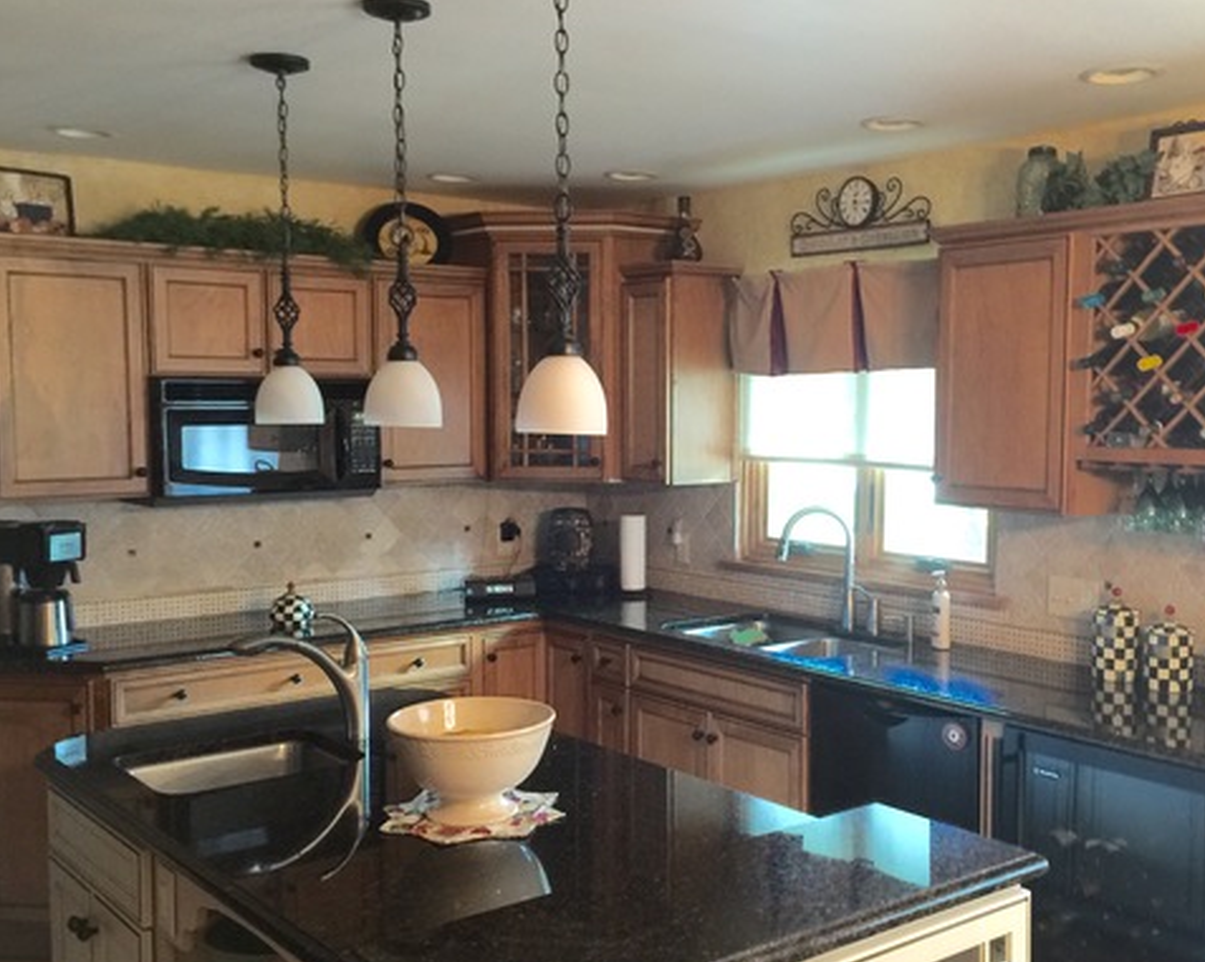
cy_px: 515
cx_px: 682
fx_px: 1354
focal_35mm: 38
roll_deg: -1.8
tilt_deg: -6.1
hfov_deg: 47.8
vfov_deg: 39.1
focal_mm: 4.15
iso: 64
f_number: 2.2
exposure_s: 1/4
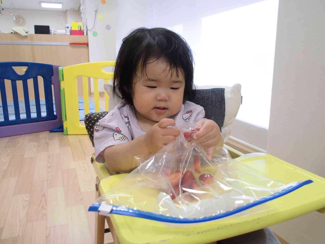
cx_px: 162
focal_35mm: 29
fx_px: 272
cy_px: 122
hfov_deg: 61.7
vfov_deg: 48.2
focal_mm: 5.3
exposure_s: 1/60
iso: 100
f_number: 3.4
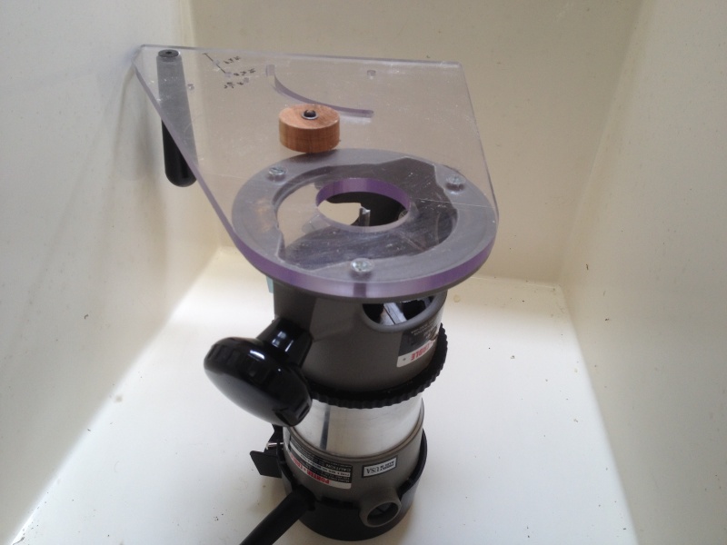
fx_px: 735
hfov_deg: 52.6
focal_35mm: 35
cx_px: 364
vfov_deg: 40.7
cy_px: 272
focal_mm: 4.28
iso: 50
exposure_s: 1/125
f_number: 2.4
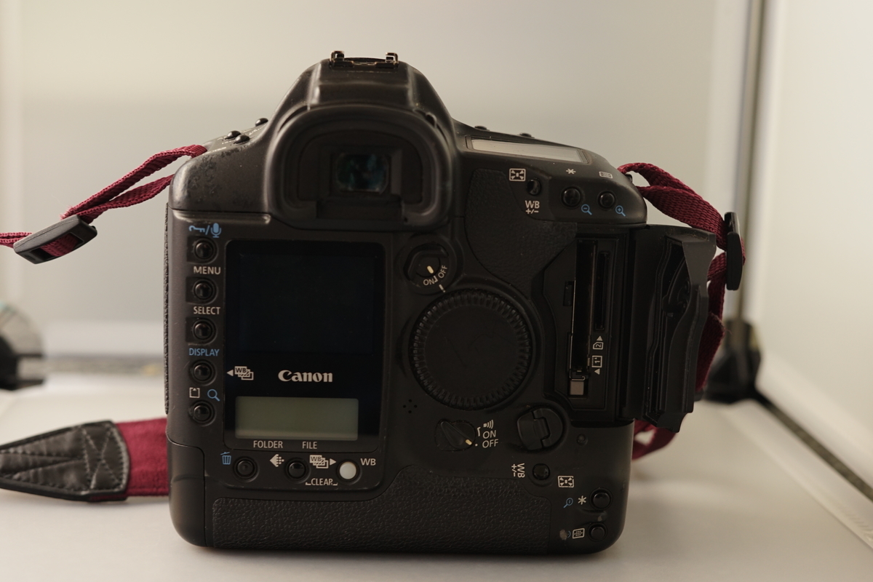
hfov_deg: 39.6
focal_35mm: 50
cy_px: 291
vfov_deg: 27.0
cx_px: 436
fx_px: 1212
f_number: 4.5
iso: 800
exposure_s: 1/8
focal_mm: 50
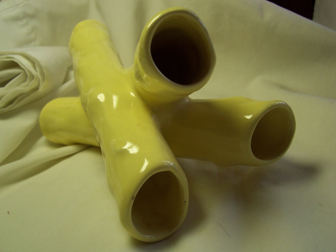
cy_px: 126
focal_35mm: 37
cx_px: 168
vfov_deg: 38.7
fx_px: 359
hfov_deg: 50.1
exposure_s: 1/125
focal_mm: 5.6
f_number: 2.8
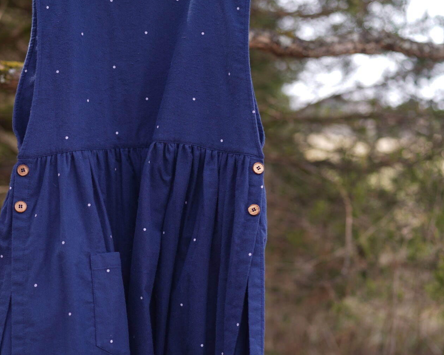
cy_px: 199
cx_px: 165
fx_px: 880
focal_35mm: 67
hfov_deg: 28.2
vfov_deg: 22.8
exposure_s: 1/640
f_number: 1.6
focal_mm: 35
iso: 80
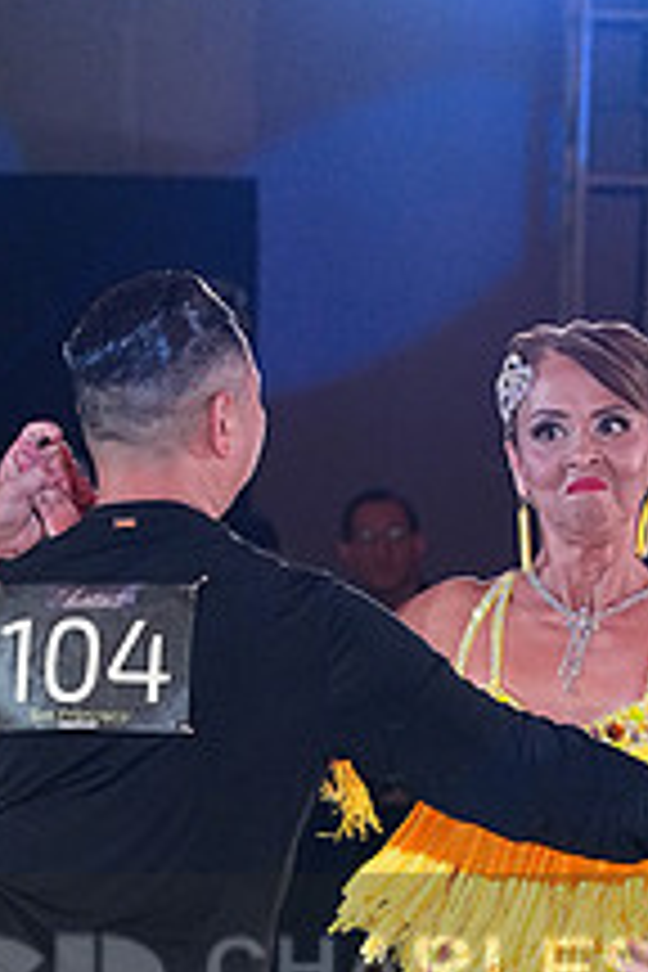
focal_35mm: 282
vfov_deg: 7.3
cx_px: 484
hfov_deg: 4.9
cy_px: 1026
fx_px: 7613
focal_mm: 105
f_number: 5
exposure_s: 1/400
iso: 5000
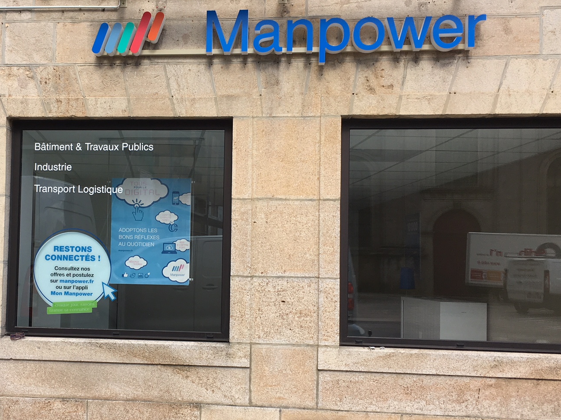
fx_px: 729
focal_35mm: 45
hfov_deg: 41.5
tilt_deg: +3.3
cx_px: 181
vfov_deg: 32.2
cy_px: 232
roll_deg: -1.3
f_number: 2.2
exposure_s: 1/986
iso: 25
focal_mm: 4.15
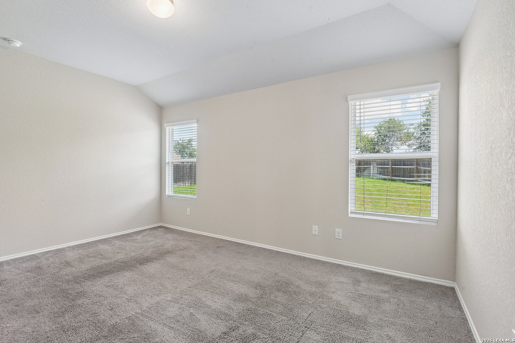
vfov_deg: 73.7
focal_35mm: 16
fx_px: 229
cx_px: 258
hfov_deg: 96.7
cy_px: 172
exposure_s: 1/15
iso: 500
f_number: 8
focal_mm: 16
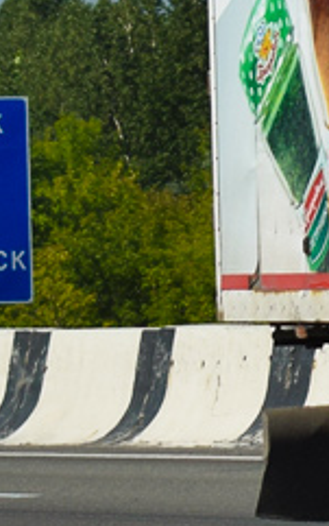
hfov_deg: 3.4
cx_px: 1126
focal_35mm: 380
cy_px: -63
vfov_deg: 5.5
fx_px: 5442
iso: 100
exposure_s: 1/1000
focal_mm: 50
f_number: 5.6
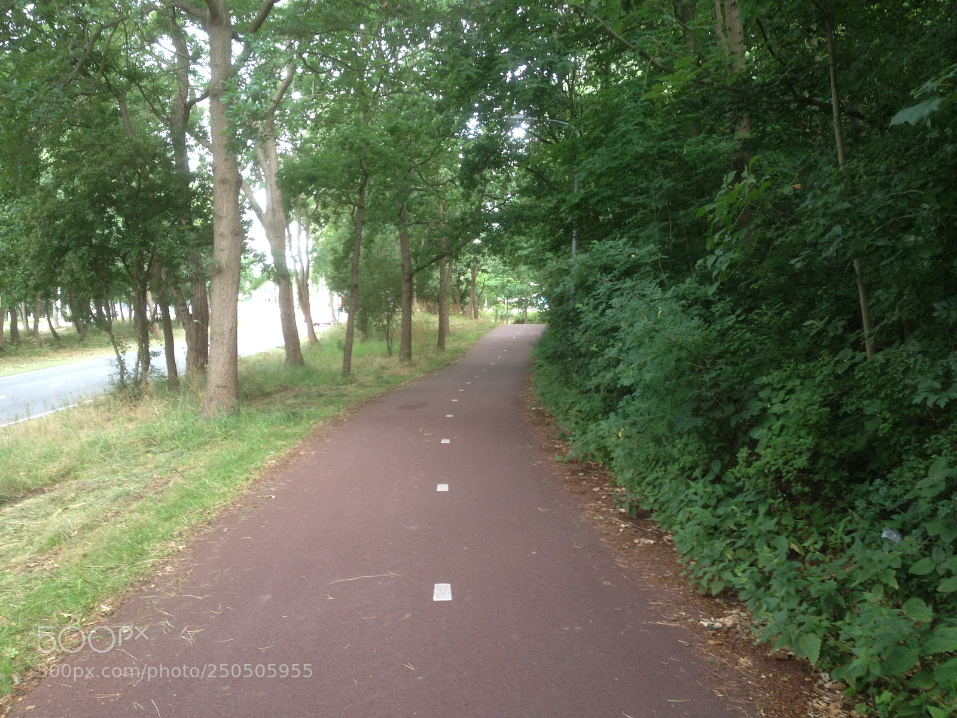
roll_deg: -0.6
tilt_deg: -3.8
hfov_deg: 52.6
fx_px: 968
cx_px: 478
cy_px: 359
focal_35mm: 35
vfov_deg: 40.7
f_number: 2.4
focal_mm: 4.28
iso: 50
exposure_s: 1/20
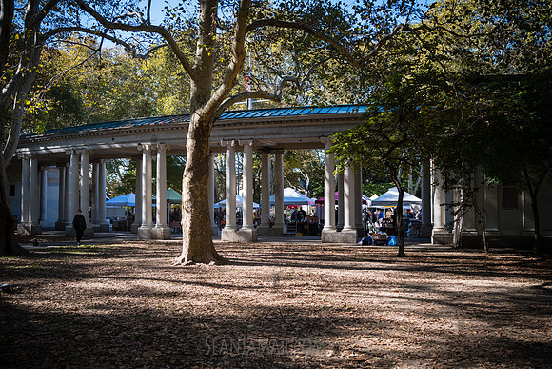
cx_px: 276
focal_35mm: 36
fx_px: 547
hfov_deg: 53.5
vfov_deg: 37.2
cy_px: 184
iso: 500
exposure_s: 1/1600
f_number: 3.5
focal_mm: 35
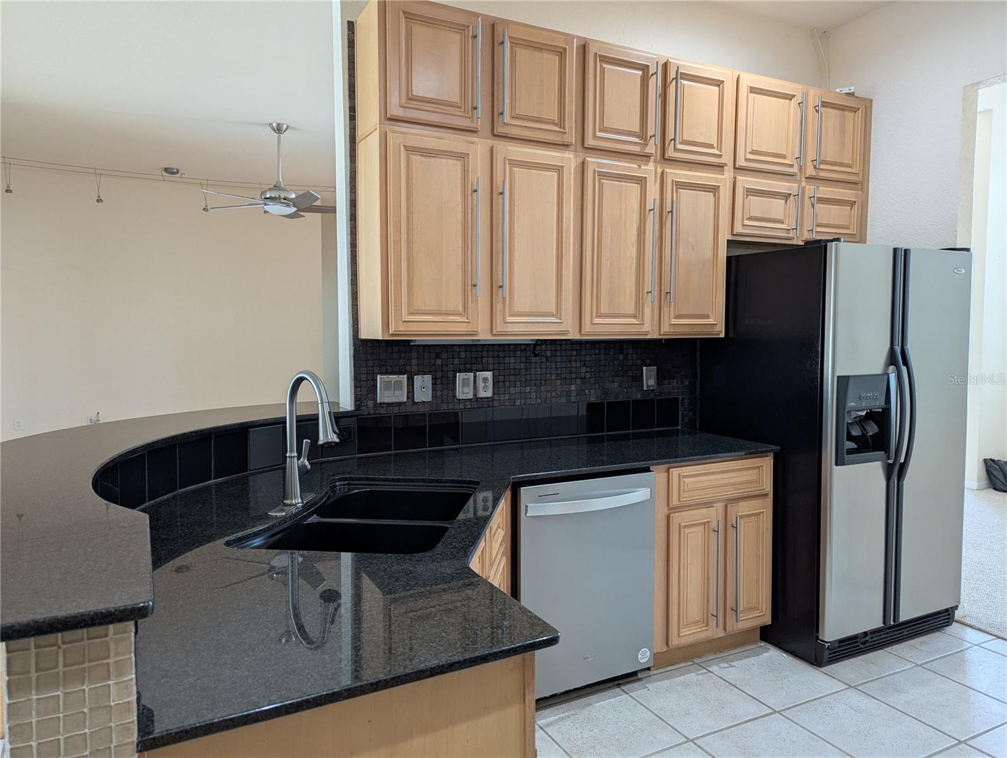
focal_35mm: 24
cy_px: 379
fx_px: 699
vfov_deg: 56.9
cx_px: 504
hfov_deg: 71.5
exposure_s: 1/40
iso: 170
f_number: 1.85
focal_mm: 6.81
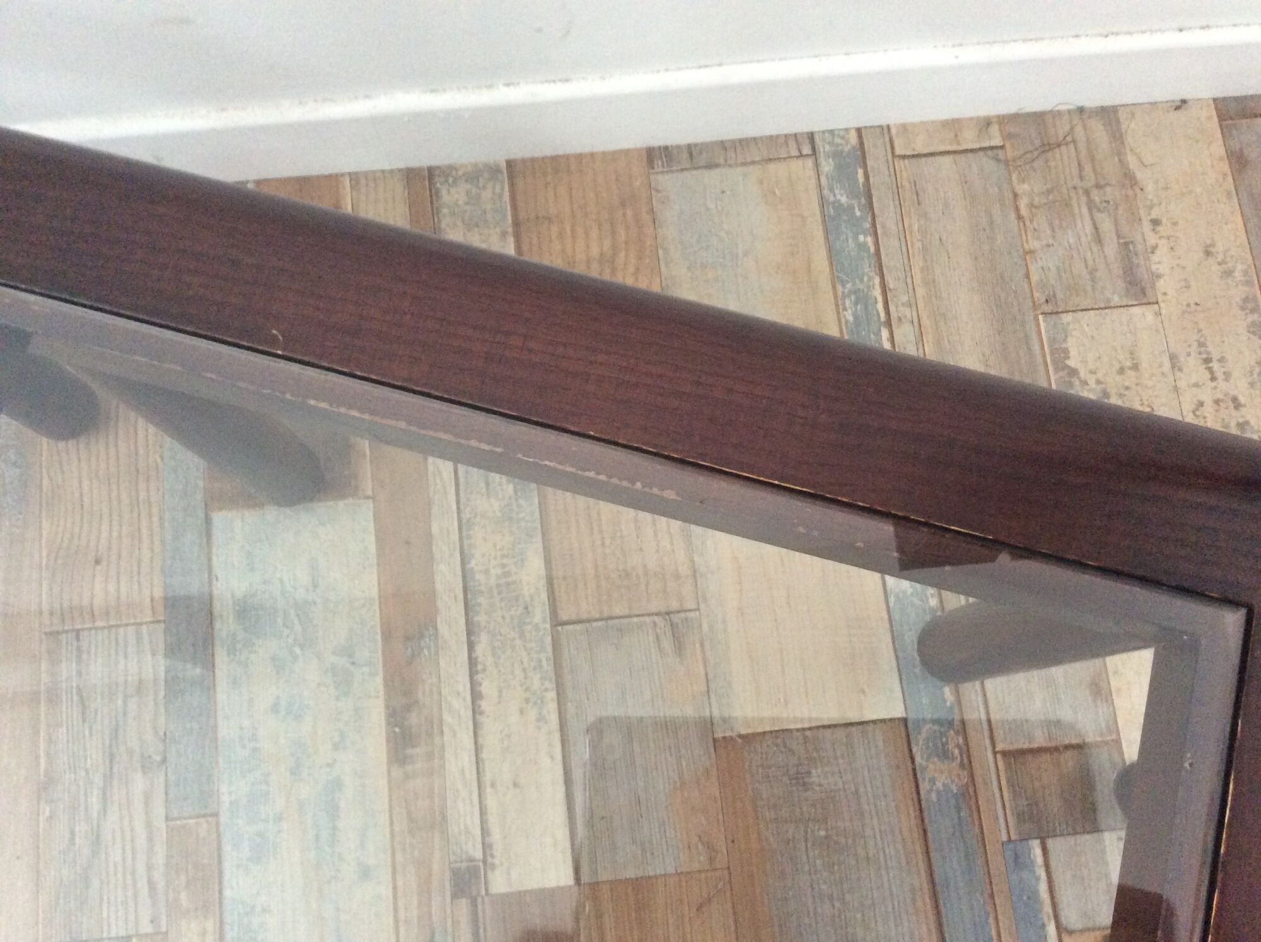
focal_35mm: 32
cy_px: 471
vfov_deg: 44.1
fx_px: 1164
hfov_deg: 56.9
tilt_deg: -77.6
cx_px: 630
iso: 250
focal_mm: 3.3
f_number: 2.4
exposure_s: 1/25
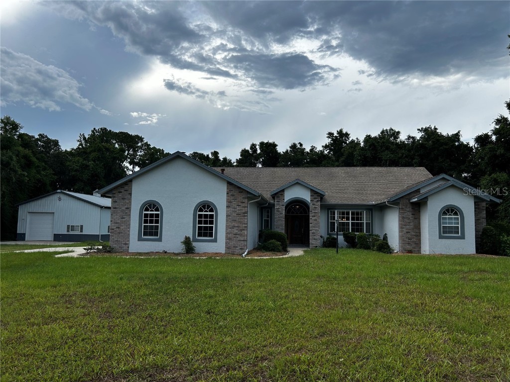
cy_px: 191
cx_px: 255
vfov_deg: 53.1
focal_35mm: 26
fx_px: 383
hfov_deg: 67.3
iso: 50
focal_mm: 5.7
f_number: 1.5
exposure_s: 1/2404
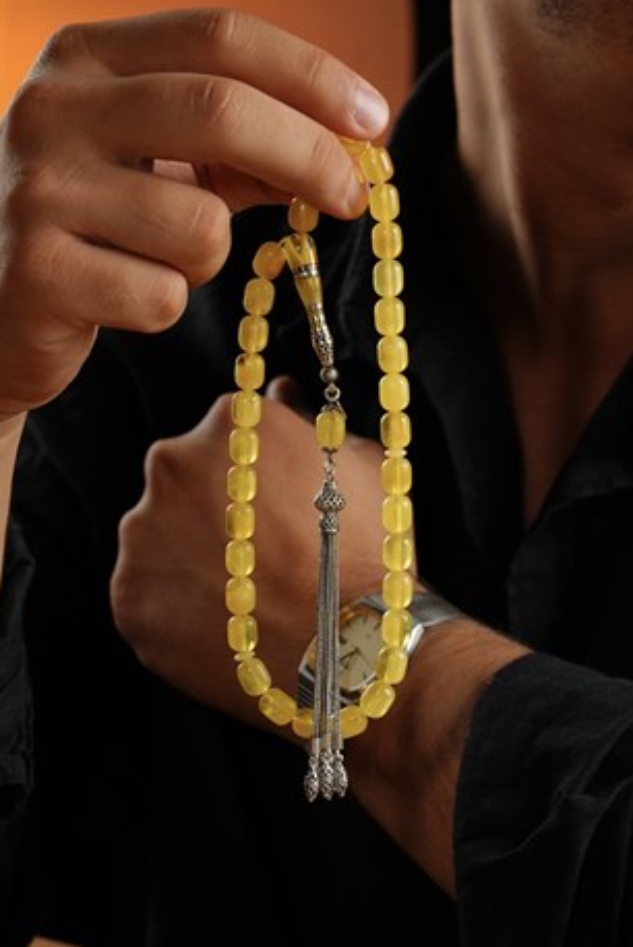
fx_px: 1870
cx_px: 314
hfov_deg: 19.2
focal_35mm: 71
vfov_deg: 28.4
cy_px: 472
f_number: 6.3
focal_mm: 70
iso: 640
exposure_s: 1/100
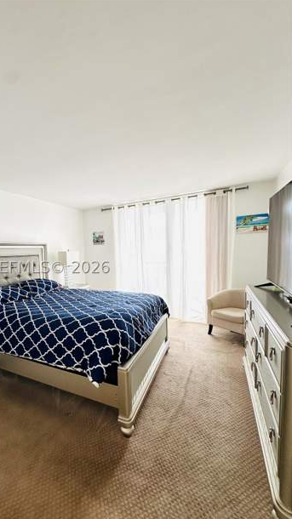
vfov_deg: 99.3
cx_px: 89
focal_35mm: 16
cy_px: 267
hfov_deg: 64.7
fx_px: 220
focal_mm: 2.22
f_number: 2.2
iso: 125
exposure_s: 1/99
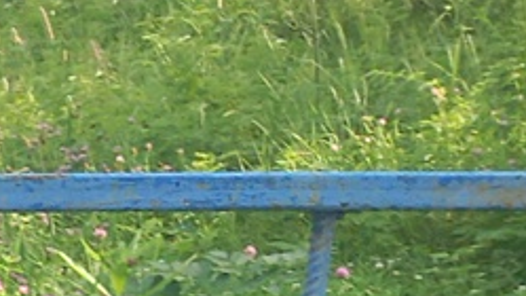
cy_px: 801
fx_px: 2371
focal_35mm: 170
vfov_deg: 6.6
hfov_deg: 9.9
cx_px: -987
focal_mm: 4
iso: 41
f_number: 1.8
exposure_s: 1/101
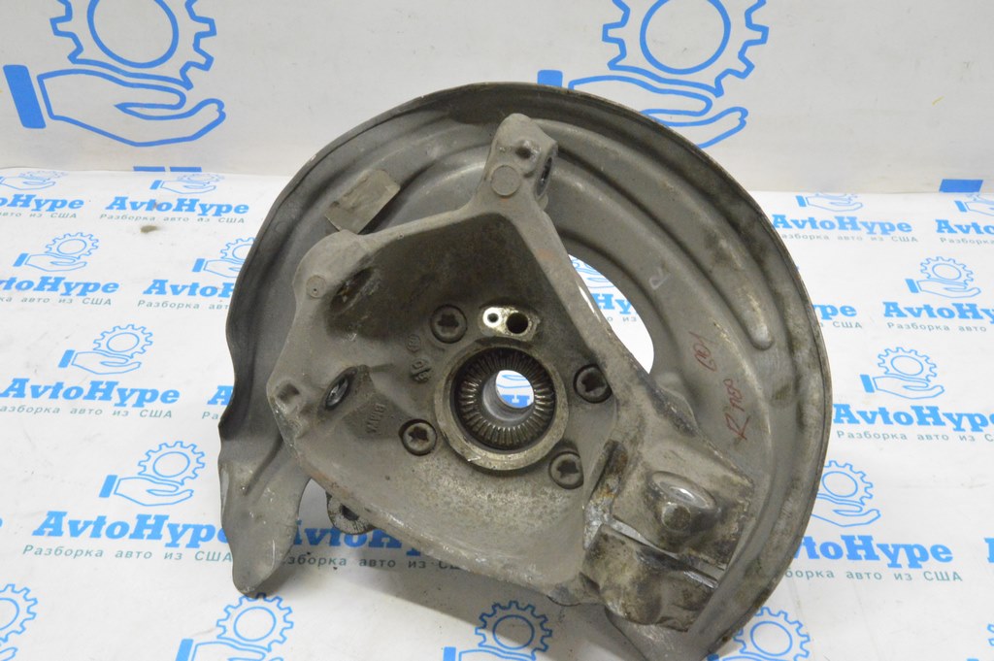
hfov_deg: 49.6
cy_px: 330
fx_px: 1076
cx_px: 497
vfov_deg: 34.2
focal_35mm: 39
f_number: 20
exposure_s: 1/15
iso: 6400
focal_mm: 26
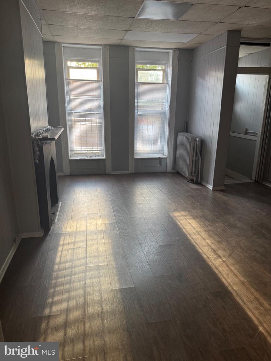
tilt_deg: -15.2
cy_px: 180
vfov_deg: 71.6
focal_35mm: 24
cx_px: 136
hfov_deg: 56.8
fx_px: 251
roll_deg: -1.8
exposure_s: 1/121
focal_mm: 6.76
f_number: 1.78
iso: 200
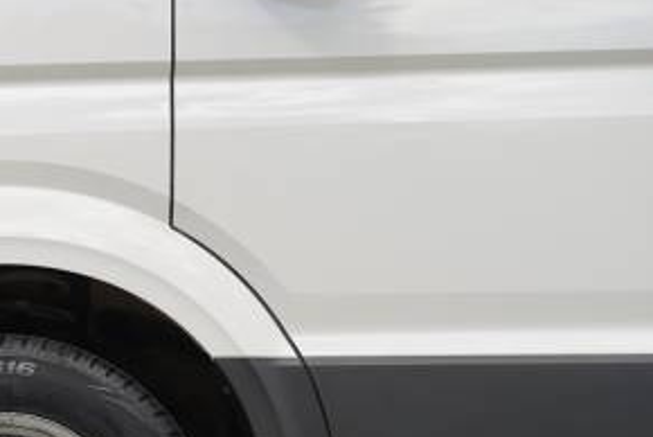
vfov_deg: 9.6
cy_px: 387
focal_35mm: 142
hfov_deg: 14.2
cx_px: 34
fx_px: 2580
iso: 100
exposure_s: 1/200
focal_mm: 64.5
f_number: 4.5
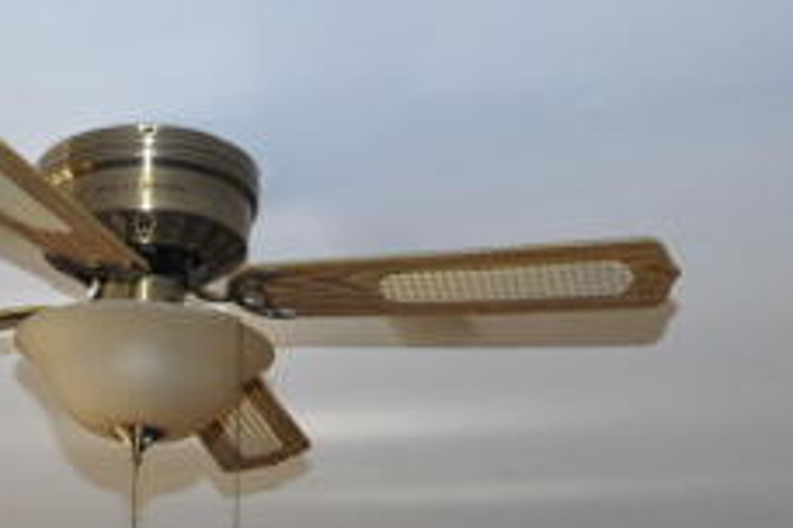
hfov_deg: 25.9
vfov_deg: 15.5
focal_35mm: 76
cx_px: 108
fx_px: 1674
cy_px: 938
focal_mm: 10
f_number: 5
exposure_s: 1/100
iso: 400
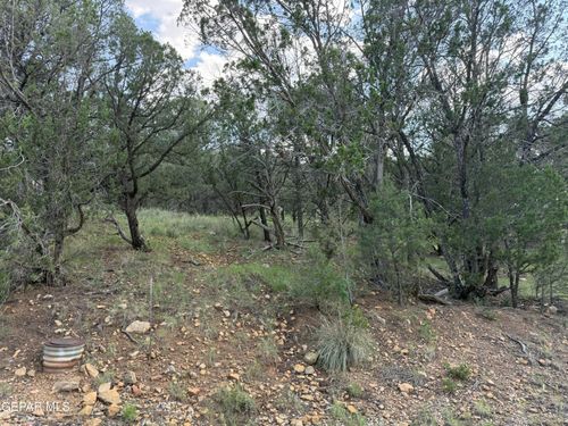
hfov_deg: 71.6
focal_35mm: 24
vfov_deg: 56.8
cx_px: 284
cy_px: 213
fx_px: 394
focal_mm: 6.76
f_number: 1.78
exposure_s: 1/535
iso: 100
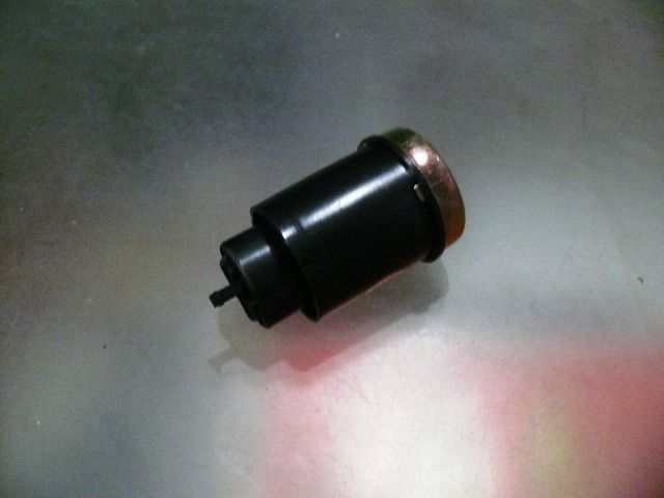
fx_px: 671
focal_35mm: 35
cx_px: 332
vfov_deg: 40.7
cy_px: 249
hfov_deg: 52.6
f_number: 2.8
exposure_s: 1/20
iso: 800
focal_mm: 7.4
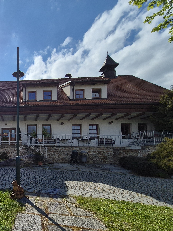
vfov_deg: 78.1
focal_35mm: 21
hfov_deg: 50.9
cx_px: 0
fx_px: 140
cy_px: 139
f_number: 2.2
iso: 50
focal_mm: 2.2
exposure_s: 1/5920
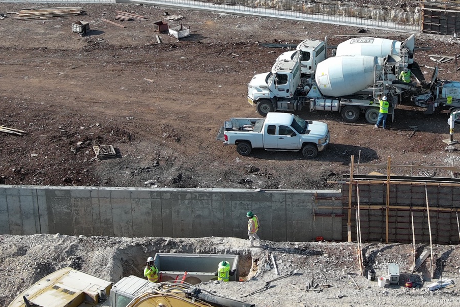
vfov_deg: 17.5
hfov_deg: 26.1
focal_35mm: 77
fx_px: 984
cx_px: 319
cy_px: 40
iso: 100
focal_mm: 10.24
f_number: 2.8
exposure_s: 1/996
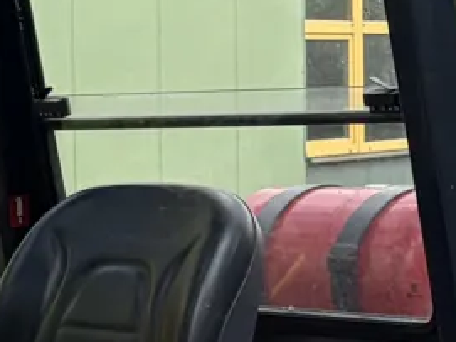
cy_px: 372
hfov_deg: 10.2
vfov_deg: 8.0
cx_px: -345
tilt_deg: -5.8
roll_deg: +2.4
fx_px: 2423
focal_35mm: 184
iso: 64
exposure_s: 1/596
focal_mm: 5.96
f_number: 1.6
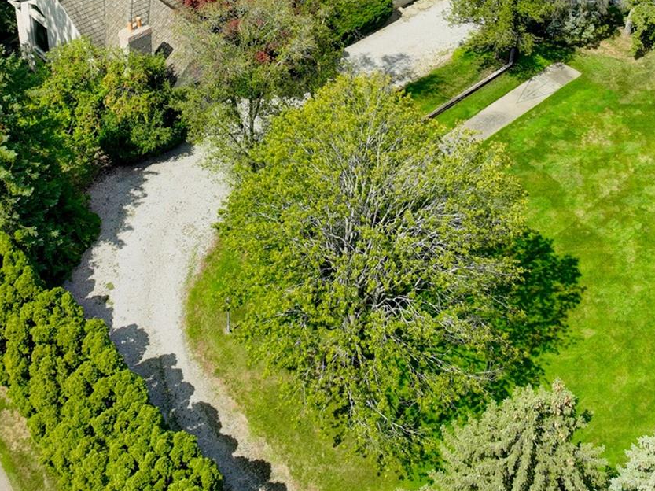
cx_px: 245
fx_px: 1116
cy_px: -12
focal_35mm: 59
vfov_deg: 23.6
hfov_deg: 32.6
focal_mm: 12.3
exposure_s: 1/1000
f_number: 2.8
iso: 100
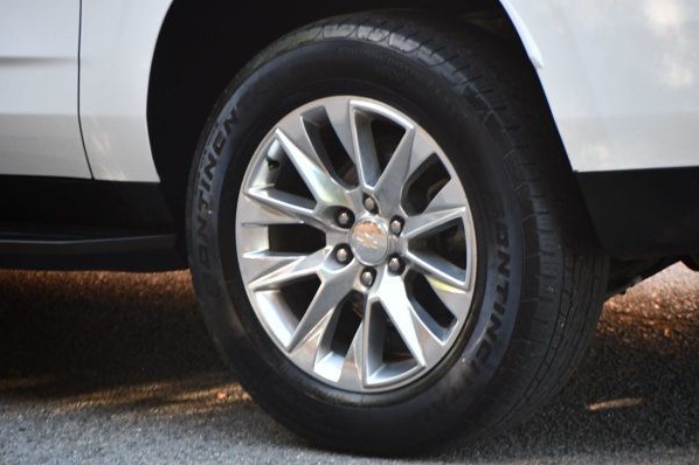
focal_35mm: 196
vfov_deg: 7.0
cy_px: 225
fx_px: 3803
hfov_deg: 10.5
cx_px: 372
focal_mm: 122
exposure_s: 1/200
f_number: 4.8
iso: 800
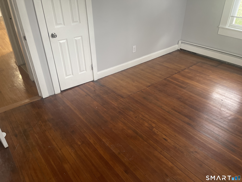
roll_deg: -0.5
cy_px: 91
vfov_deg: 53.1
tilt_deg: -31.7
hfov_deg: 67.3
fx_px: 182
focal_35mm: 26
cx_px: 121
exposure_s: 1/60
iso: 200
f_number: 1.6
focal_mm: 5.1
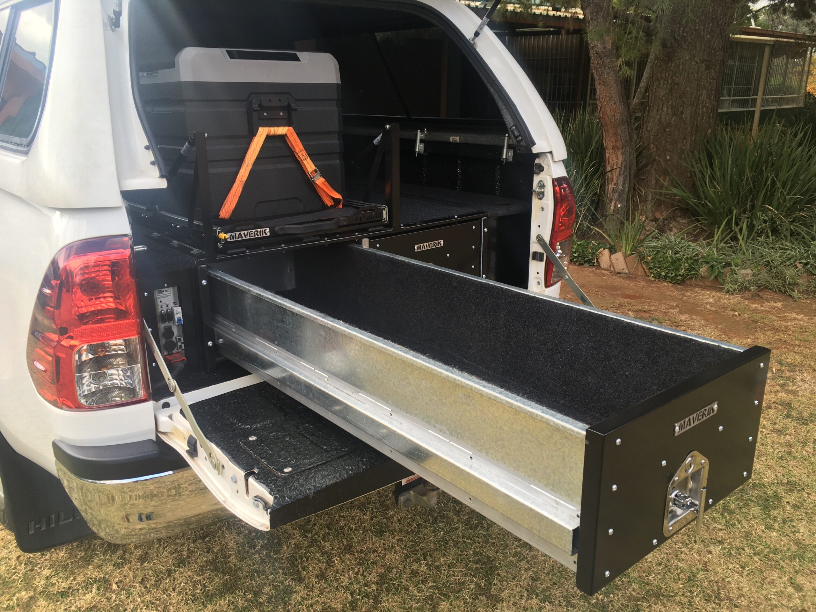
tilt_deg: -17.7
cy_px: 306
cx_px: 408
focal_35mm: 29
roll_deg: -0.1
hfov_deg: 61.7
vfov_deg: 48.2
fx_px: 684
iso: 25
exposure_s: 1/134
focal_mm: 4.15
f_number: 2.2
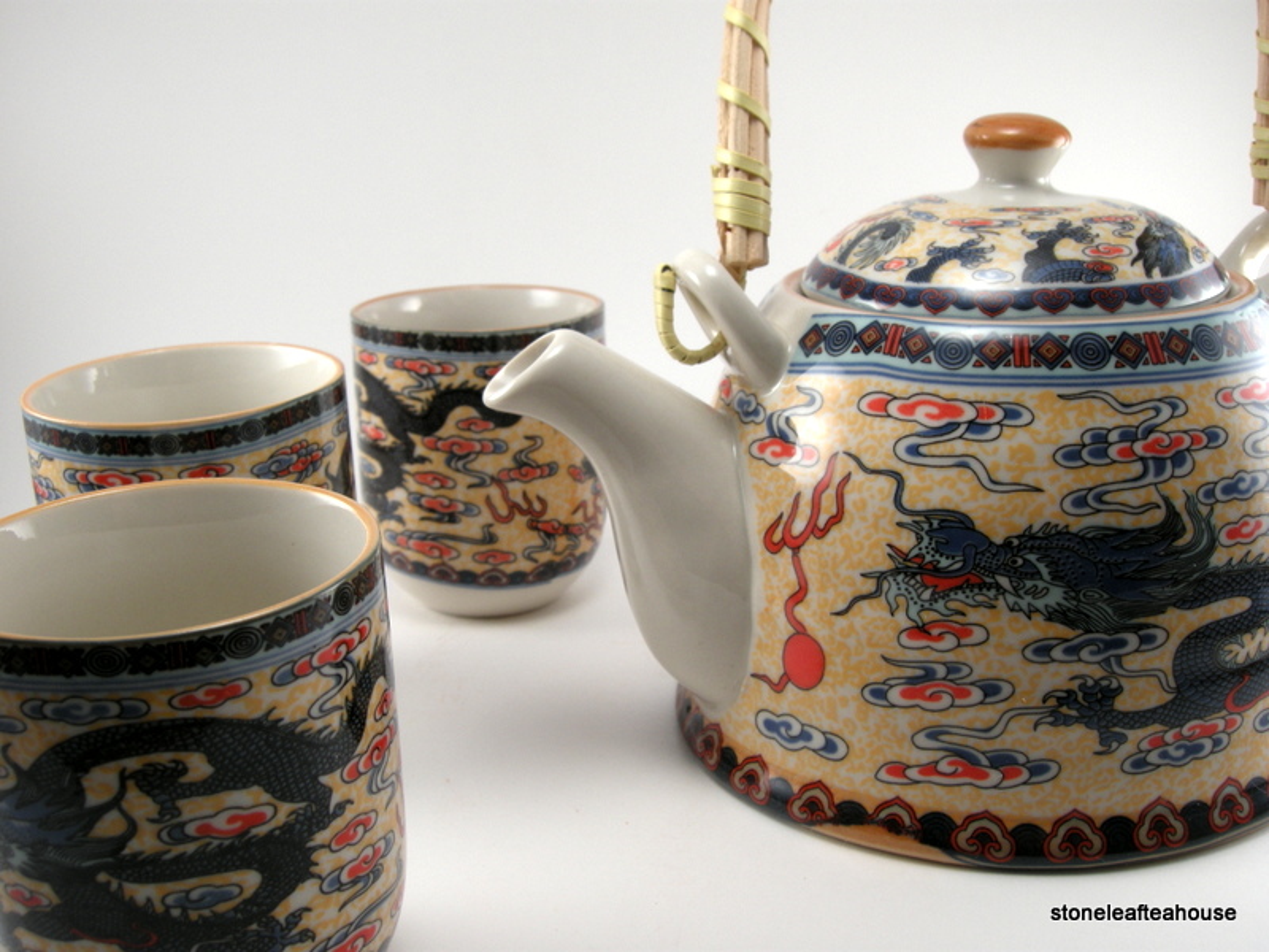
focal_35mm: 40
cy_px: 476
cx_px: 634
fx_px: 1466
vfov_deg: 36.0
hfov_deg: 46.8
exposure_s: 1/30
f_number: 5.1
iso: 64
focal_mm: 8.5
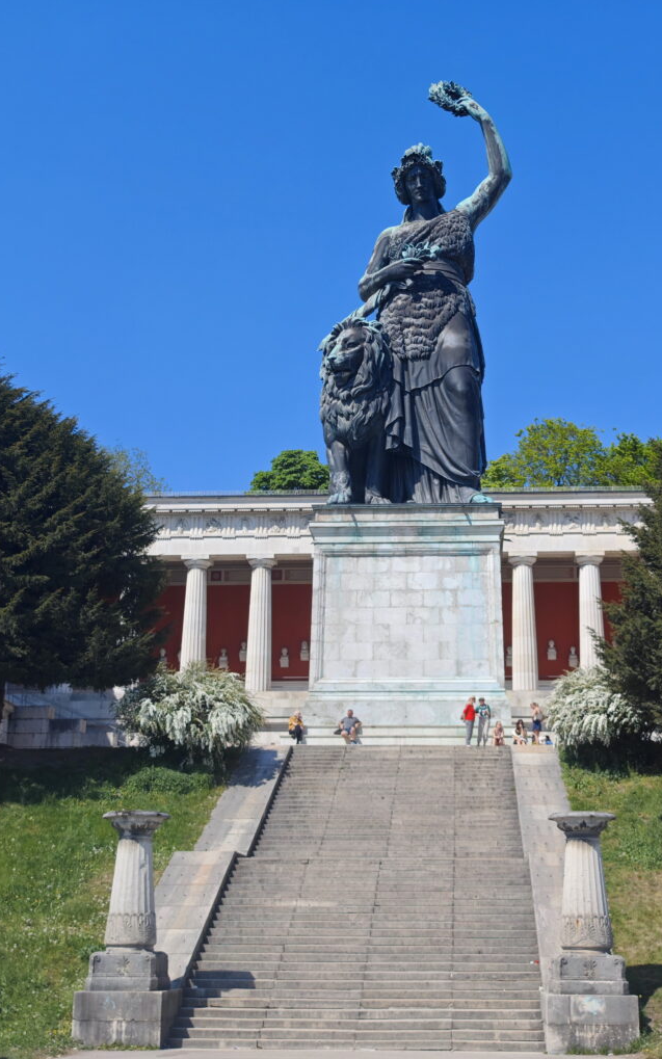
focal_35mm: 49
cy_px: 528
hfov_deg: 26.3
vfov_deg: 41.1
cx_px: 372
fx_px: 1414
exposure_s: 1/1882
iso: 51
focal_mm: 8.72
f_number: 2
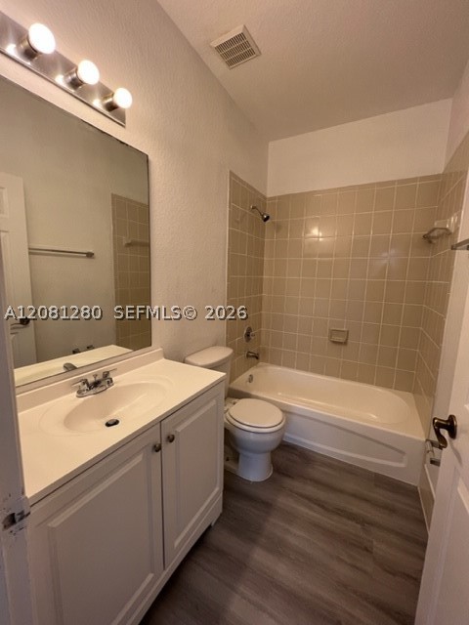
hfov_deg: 89.9
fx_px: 235
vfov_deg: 106.2
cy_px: 312
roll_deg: -1.2
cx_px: 234
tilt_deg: -7.7
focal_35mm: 13
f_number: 1.8
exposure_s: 1/120
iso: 80
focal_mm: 1.57
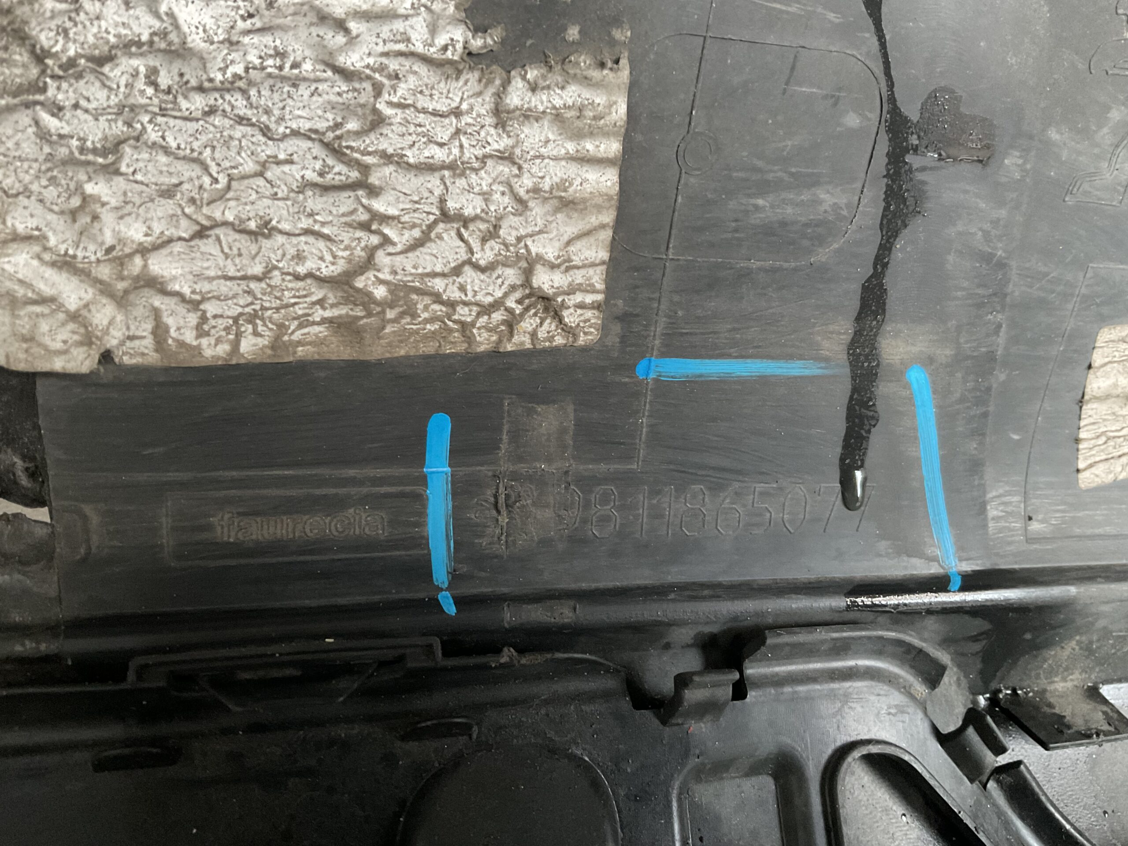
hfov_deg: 61.7
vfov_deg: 48.2
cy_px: 423
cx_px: 564
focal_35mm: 29
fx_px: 945
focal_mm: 3
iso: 250
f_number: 1.8
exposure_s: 1/40
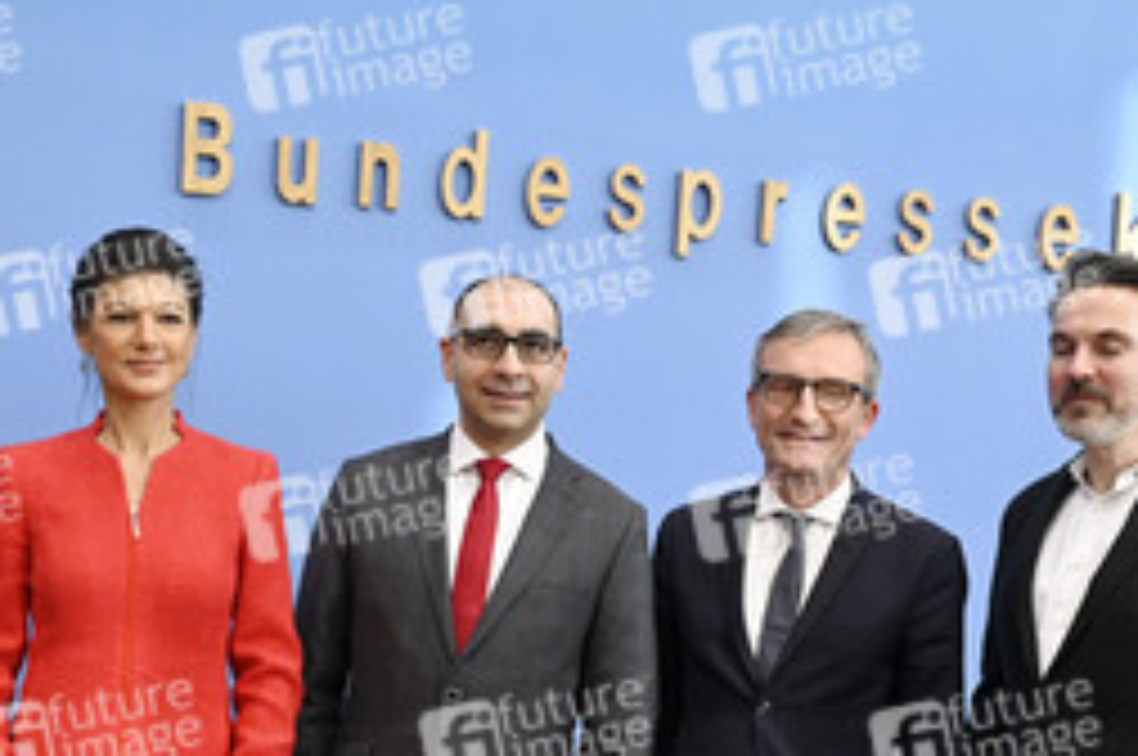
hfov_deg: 39.3
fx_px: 1579
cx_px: 416
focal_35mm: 50
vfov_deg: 26.4
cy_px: 621
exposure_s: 1/400
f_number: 4.5
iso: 2000
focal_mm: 28
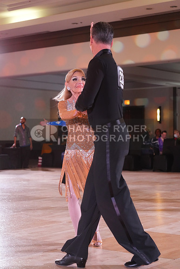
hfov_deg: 18.7
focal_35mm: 73
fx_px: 547
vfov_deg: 27.7
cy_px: 134
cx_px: 90
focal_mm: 73
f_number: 4
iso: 3200
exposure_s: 1/250
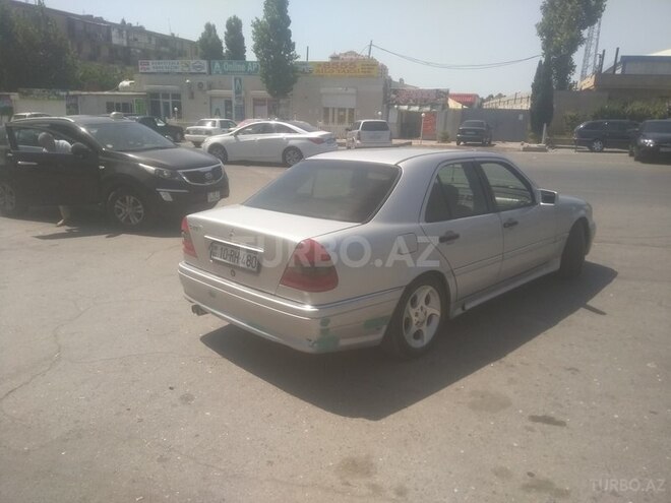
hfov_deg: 79.0
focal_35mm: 21
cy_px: 252
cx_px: 336
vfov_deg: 63.4
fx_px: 407
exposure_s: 1/1100
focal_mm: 3.57
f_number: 2
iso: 100
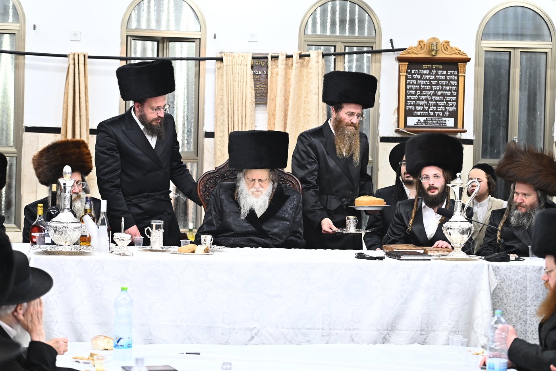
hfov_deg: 21.5
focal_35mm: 95
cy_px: 186
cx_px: 278
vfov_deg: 14.4
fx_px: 1467
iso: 1250
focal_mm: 95
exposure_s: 1/200
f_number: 4.5
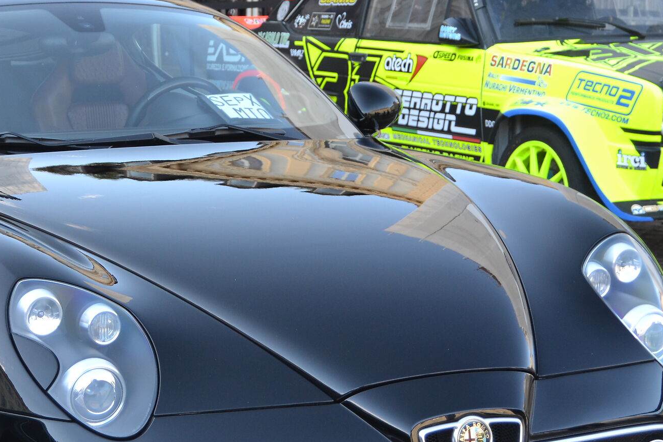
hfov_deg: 19.3
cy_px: 243
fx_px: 1934
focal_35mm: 105
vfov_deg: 13.0
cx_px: 160
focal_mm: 38
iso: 400
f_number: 5.6
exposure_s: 1/125
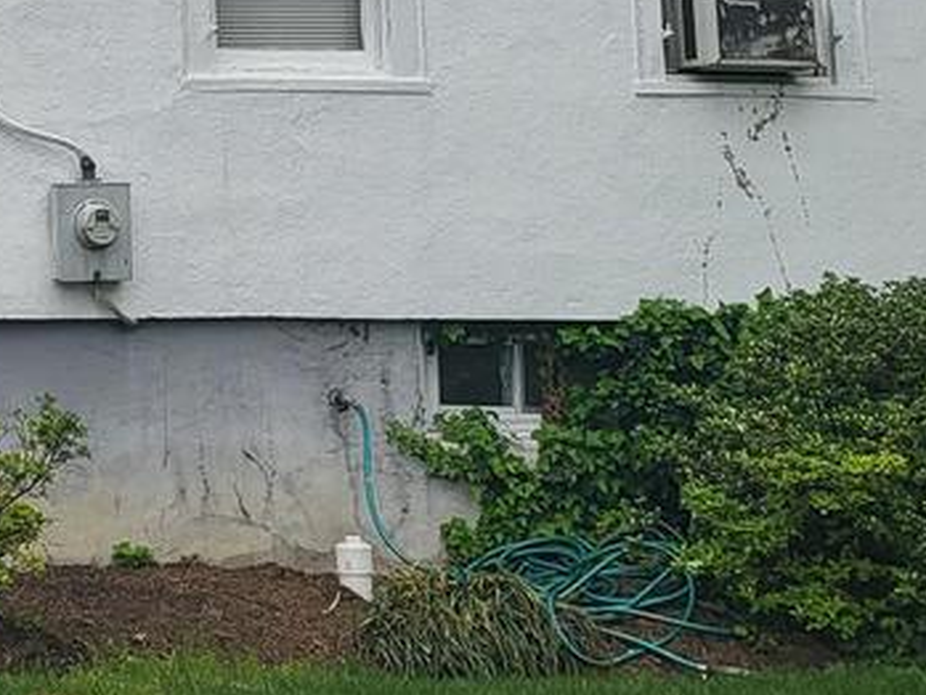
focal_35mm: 99
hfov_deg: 18.4
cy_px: -218
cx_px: -295
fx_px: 2649
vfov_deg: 14.3
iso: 40
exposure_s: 1/1681
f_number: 1.8
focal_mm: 5
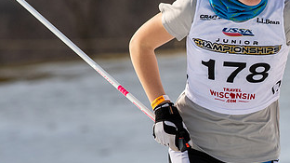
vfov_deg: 1.2
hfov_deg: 2.1
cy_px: 108
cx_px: 272
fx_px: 7853
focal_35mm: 1022
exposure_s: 1/2000
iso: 400
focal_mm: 300
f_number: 7.1
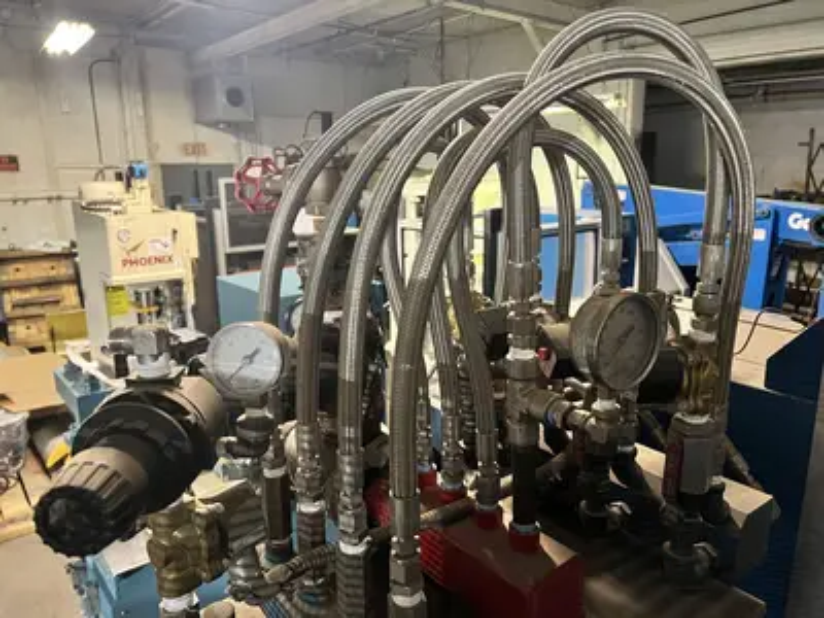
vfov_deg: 53.1
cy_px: 309
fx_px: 619
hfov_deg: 67.3
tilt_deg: -13.8
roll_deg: +0.4
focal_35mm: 26
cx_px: 412
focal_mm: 5.7
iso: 500
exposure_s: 1/30
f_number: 1.5
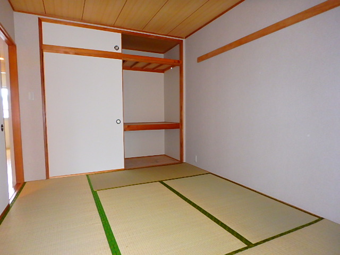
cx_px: 170
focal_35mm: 21
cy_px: 128
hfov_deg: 79.0
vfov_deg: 63.4
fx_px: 206
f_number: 3.5
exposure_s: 1/30
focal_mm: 3.7
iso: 400
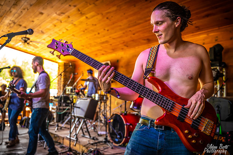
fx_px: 220
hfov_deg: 55.8
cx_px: 116
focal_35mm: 34
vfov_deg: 38.9
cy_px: 78
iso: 800
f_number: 2.8
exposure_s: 1/250
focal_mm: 34
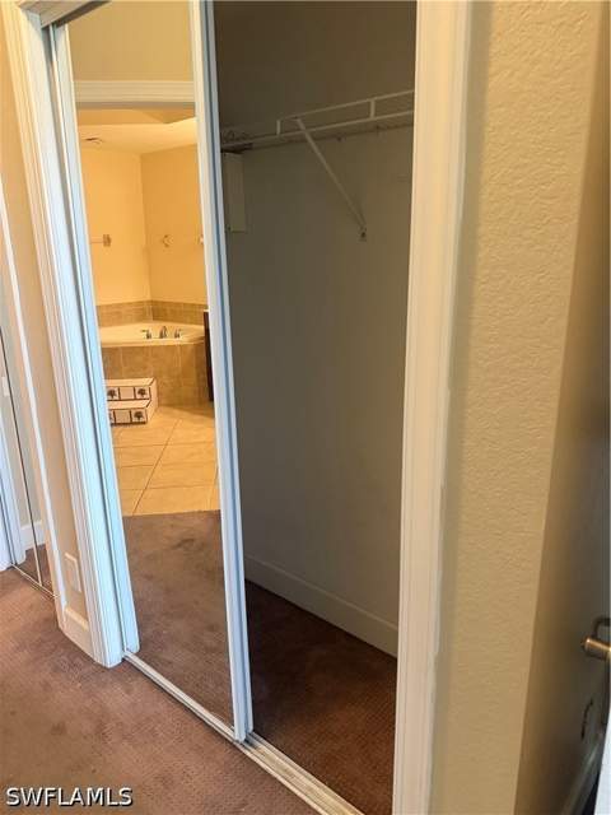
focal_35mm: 24
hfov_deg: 56.8
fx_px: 565
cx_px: 306
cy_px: 408
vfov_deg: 71.6
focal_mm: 6.76
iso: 500
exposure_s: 1/60
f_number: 1.78
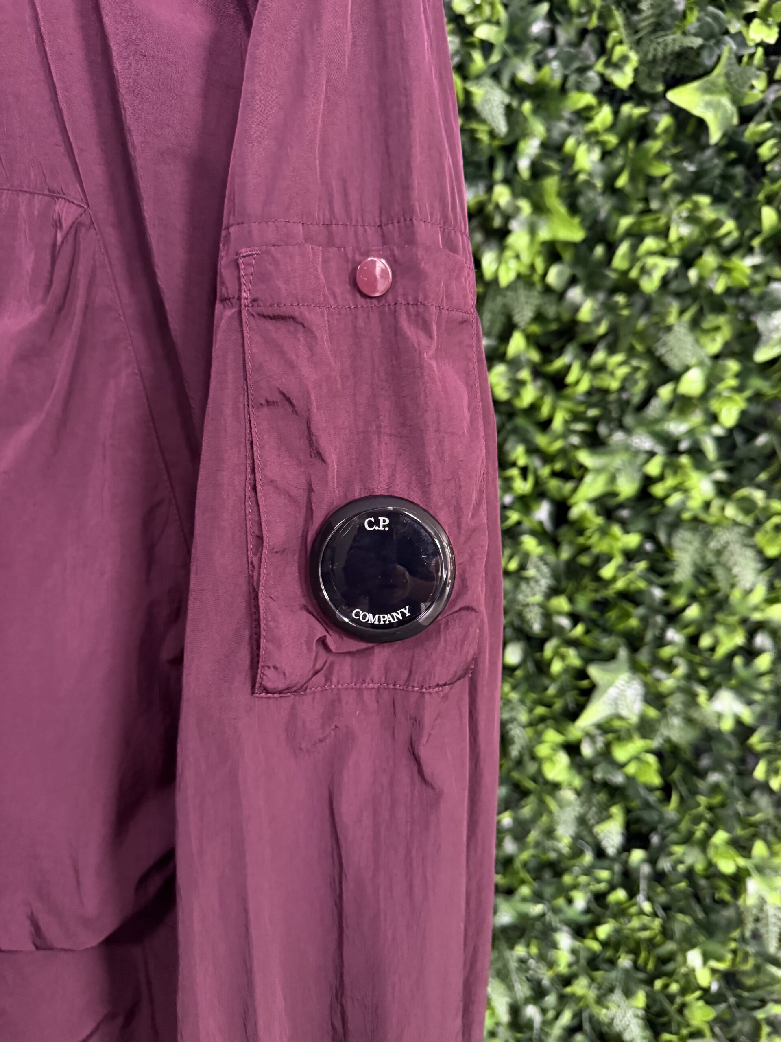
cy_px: 521
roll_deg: -2.2
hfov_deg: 56.8
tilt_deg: -9.1
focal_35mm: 24
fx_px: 722
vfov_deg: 71.6
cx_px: 390
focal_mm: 6.76
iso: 500
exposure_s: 1/51
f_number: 1.78
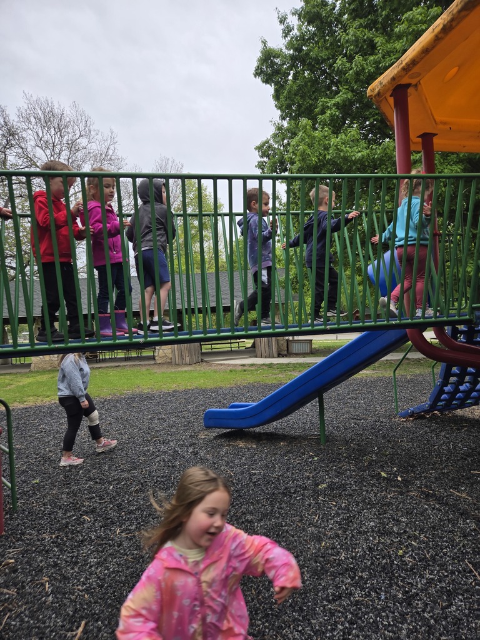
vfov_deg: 73.9
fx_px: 425
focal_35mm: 23
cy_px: 320
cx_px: 240
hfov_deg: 58.9
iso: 25
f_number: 1.8
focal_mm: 5.4
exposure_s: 1/211
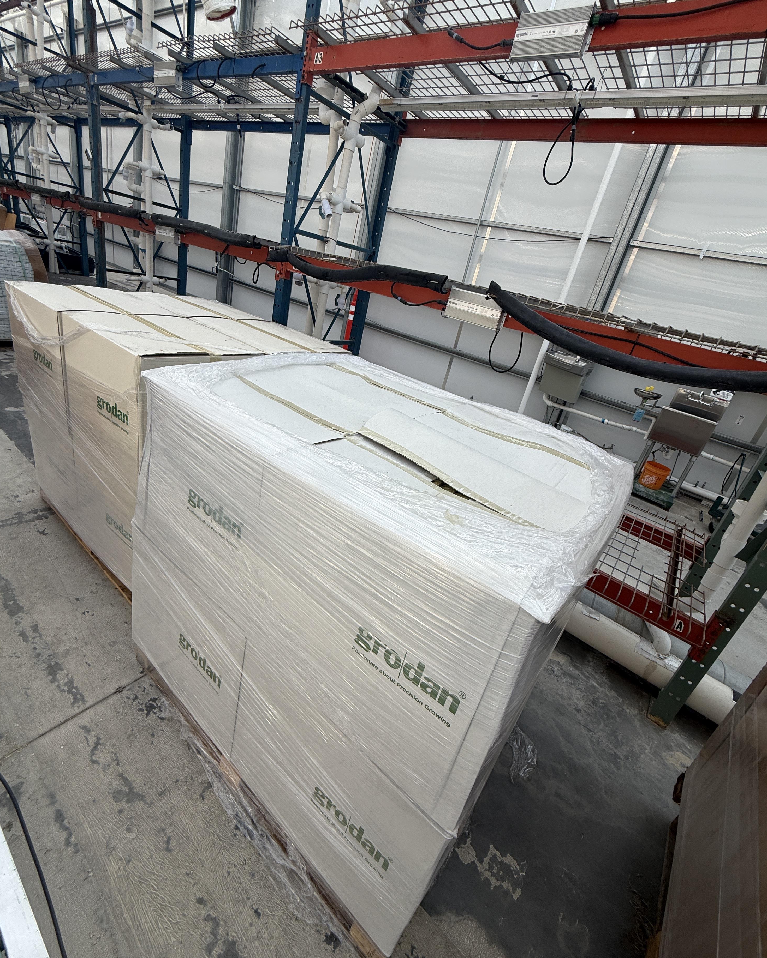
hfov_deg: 84.0
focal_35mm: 15
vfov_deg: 96.7
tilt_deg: -21.9
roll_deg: -13.1
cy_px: 457
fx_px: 426
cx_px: 383
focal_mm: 2.22
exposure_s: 1/638
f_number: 2.2
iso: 50
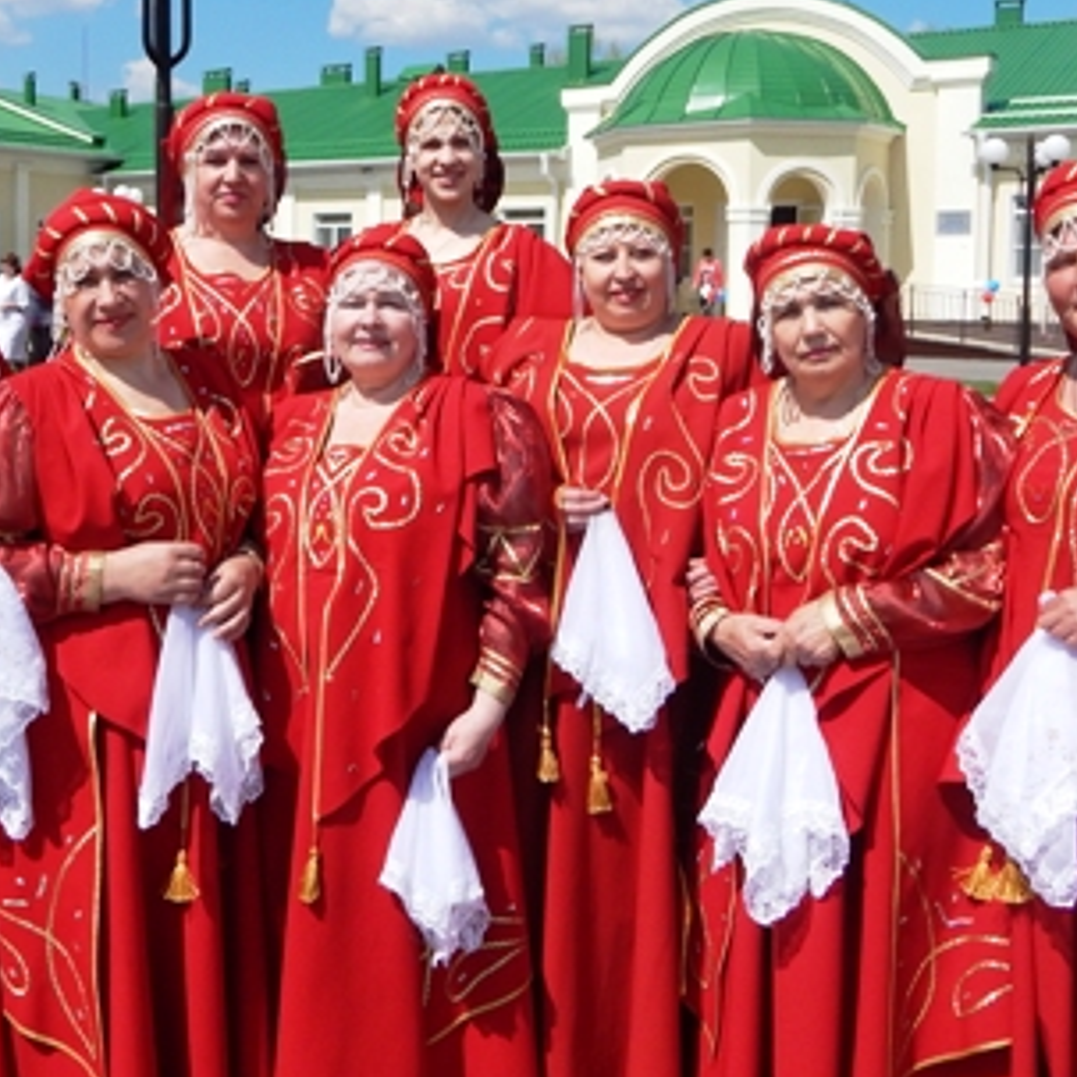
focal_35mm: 43
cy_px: 366
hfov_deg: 38.9
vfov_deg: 38.8
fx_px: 1514
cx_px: 387
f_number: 6
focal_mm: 4
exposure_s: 1/640
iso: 125
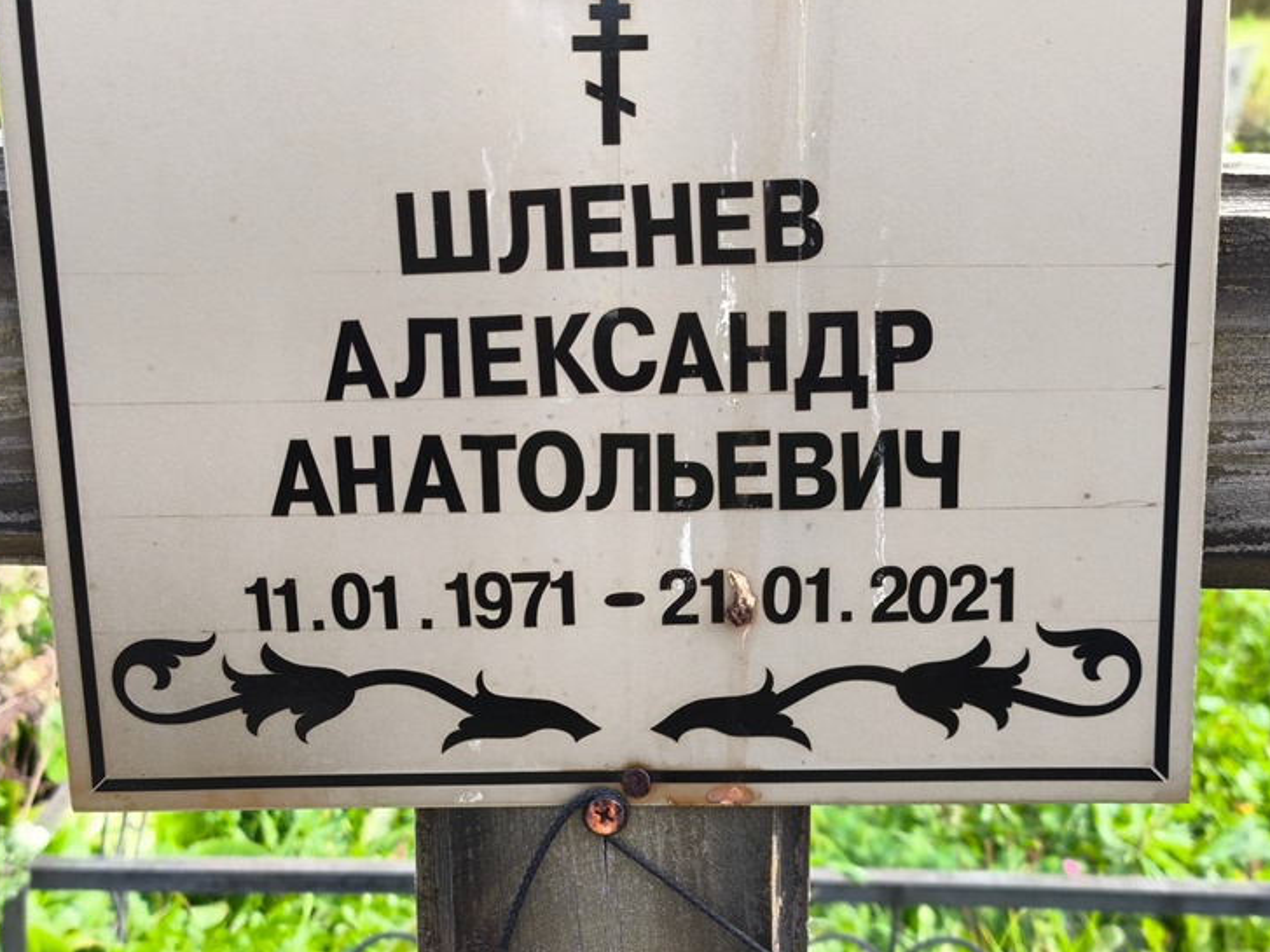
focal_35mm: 55
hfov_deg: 34.9
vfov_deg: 26.5
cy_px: 433
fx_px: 2018
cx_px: 675
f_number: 1.7
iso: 50
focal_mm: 4.71
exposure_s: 1/144
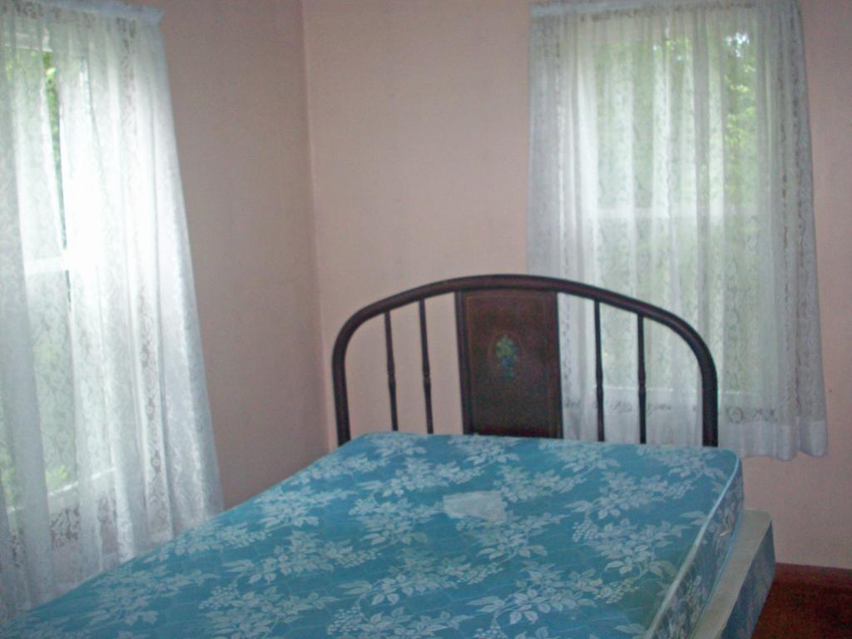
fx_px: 911
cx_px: 426
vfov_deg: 38.7
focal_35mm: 37
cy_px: 320
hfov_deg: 50.1
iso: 160
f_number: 2.8
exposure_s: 1/64
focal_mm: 6.2
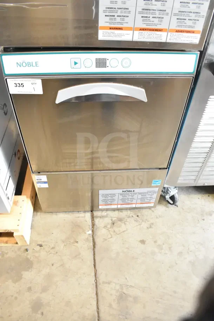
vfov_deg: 67.4
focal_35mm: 27
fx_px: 241
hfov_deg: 47.9
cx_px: 107
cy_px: 160
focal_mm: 18
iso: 6400
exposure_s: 1/125
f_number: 5.6
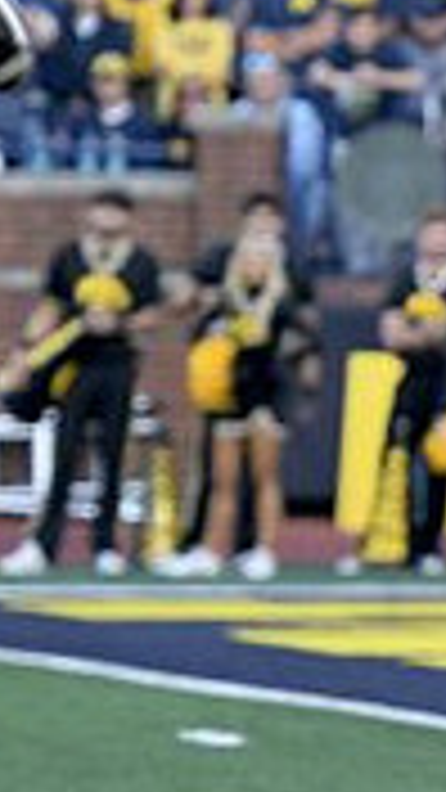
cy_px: 439
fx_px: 12194
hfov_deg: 2.1
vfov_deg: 3.7
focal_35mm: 580
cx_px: 1014
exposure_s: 1/1000
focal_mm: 140
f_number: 2.8
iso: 800
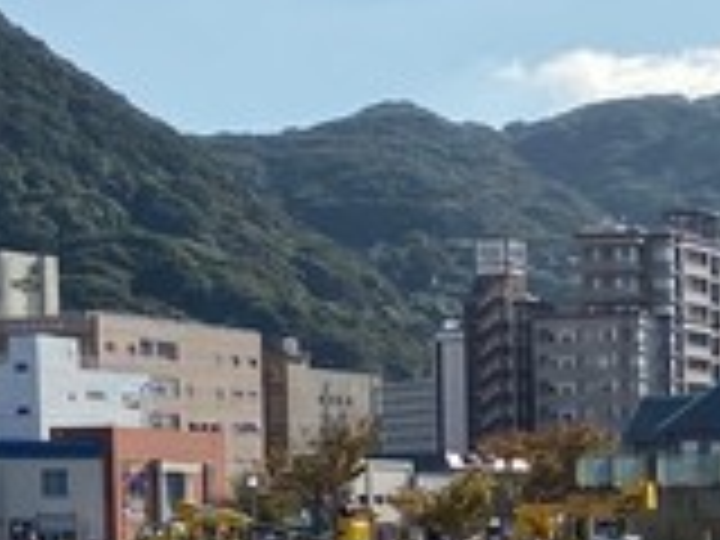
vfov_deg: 11.1
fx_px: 2704
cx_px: 837
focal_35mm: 130
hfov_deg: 14.7
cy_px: 734
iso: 32
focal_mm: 4.25
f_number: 1.8
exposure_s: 1/3215
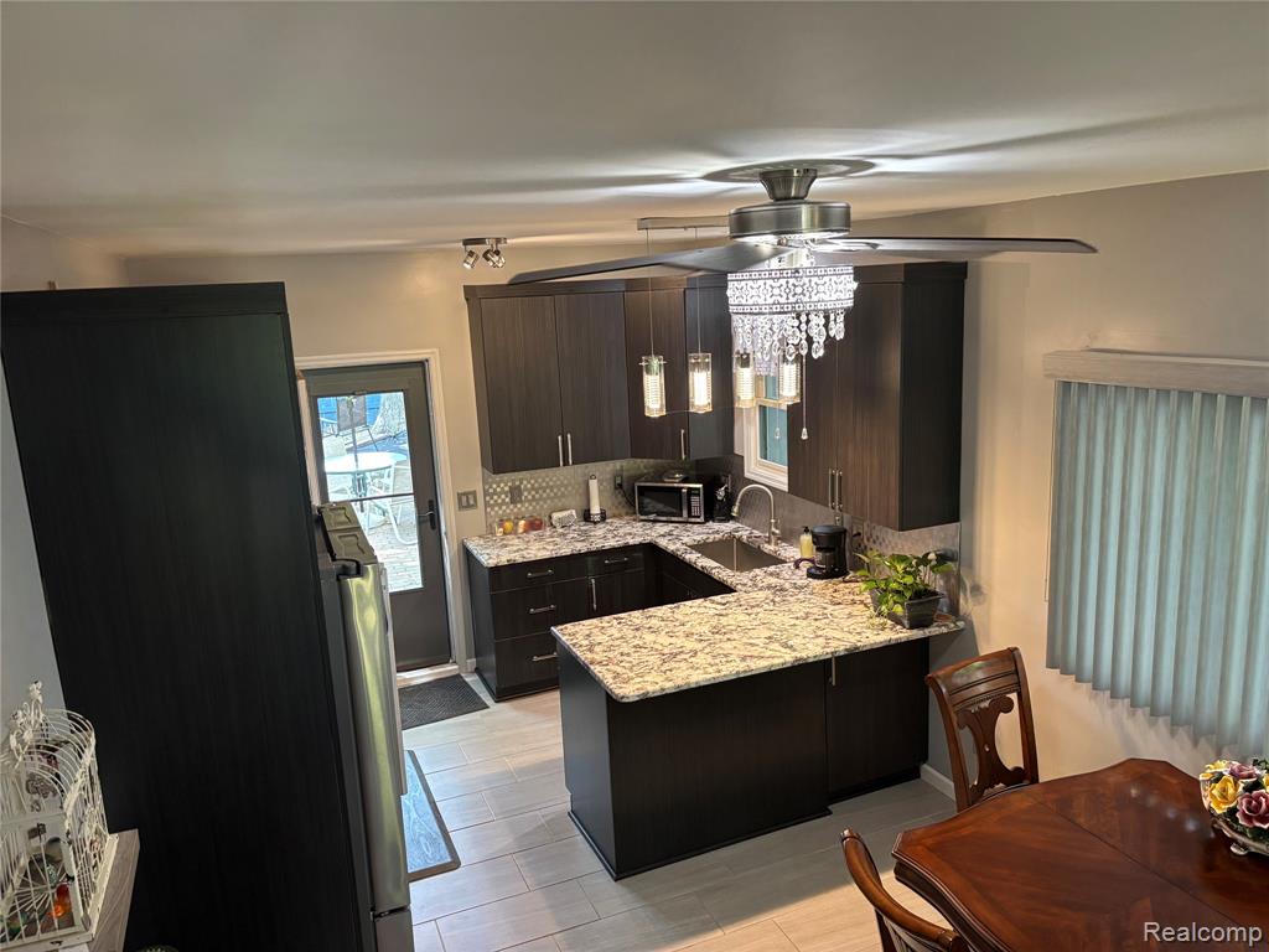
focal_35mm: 26
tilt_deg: -11.5
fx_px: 953
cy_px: 476
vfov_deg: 53.1
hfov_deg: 67.3
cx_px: 634
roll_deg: +2.3
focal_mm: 5.96
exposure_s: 1/60
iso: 250
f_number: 1.6
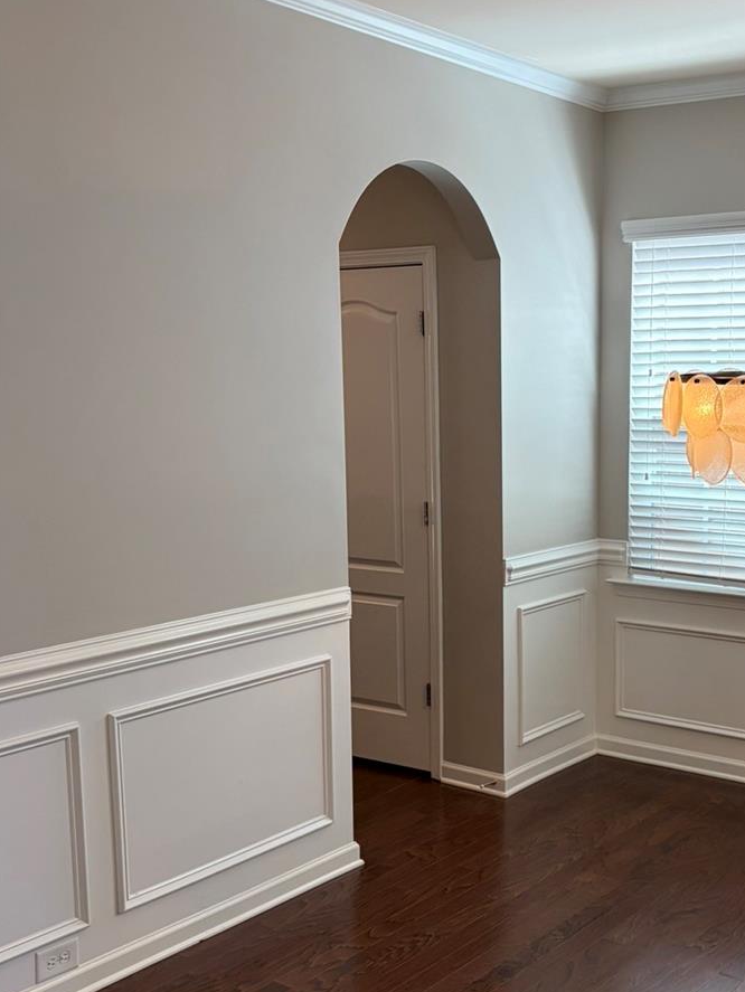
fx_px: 1290
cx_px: 529
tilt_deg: -8.9
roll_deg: +0.0
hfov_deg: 31.8
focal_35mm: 45
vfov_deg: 42.0
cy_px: 551
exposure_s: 1/167
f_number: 1.6
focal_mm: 5.96
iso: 80
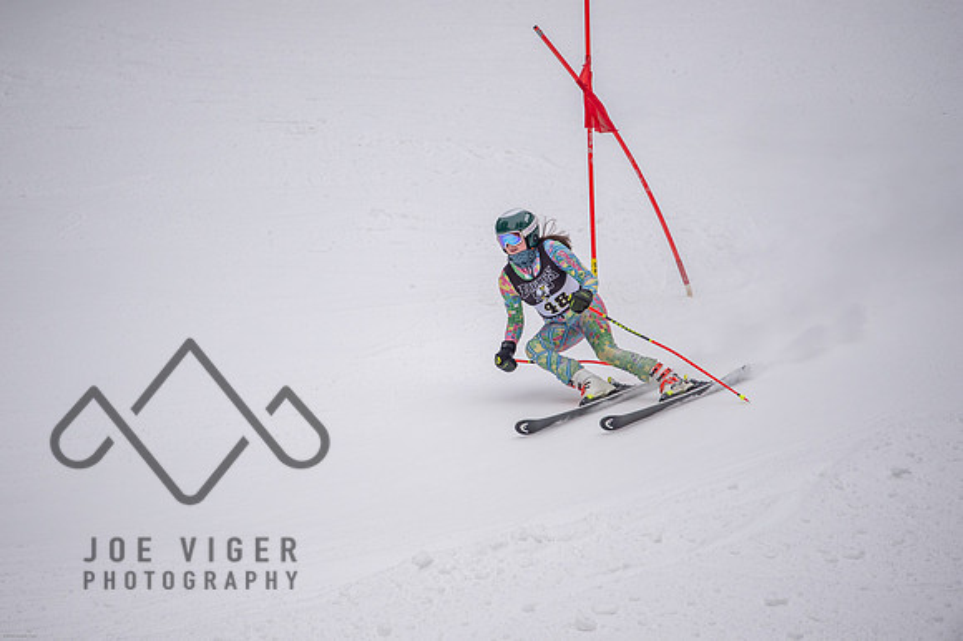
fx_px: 16040
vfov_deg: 2.3
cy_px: 320
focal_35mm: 600
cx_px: 482
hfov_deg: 3.4
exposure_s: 1/4000
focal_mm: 600
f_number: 6.3
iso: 2000
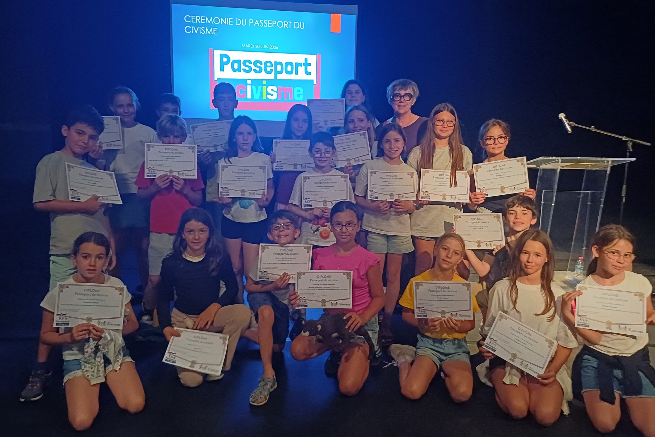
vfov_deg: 47.9
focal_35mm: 27
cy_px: 201
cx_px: 320
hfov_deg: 67.4
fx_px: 491
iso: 1250
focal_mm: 4.65
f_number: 1.8
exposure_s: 1/20
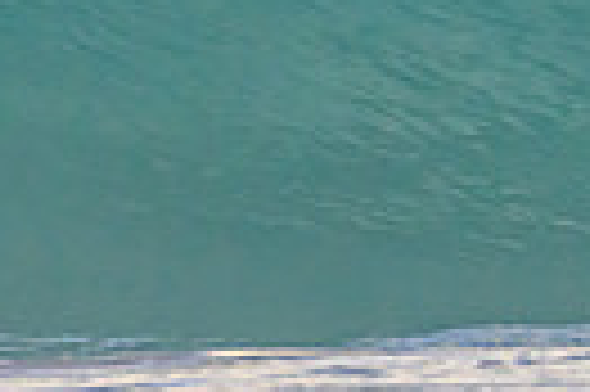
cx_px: 1009
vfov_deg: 0.3
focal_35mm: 4424
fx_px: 72414
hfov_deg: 0.5
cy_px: -268
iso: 2800
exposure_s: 1/2000
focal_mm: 1000
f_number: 11
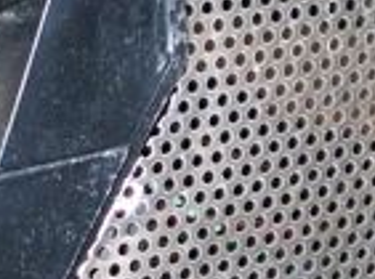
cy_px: 207
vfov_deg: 8.5
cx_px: 128
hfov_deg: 11.4
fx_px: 1869
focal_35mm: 173
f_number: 3.9
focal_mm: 6.3
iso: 125
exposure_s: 1/60
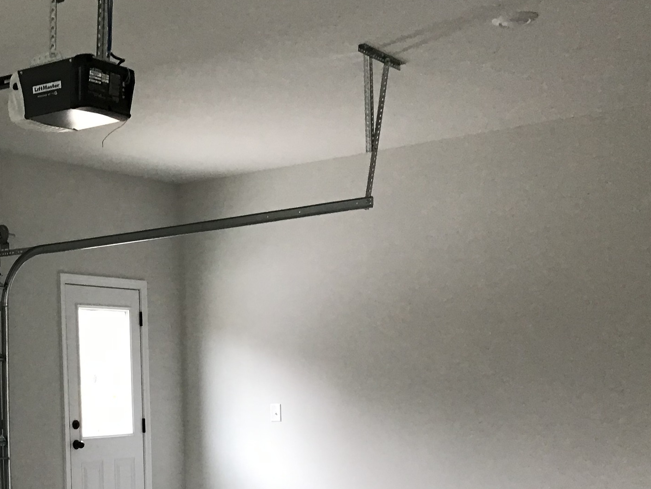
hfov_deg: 31.0
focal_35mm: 61
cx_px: 147
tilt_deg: -3.7
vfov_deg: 23.1
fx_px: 1147
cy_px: 477
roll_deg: +3.1
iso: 40
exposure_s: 1/30
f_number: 1.8
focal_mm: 3.99
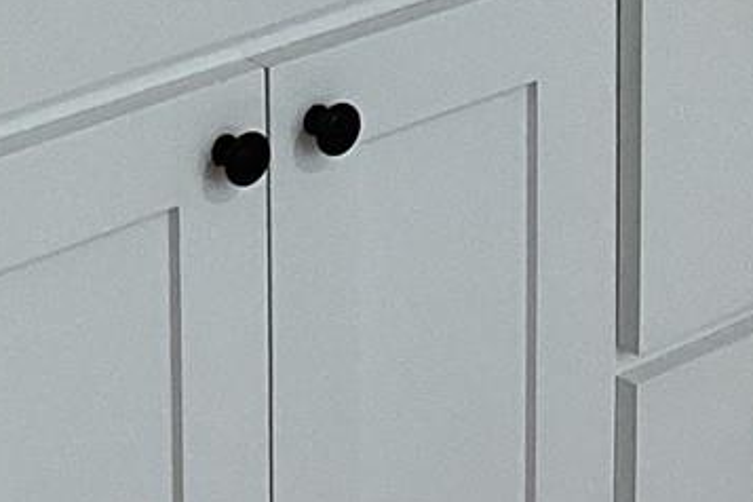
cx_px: 785
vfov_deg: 7.2
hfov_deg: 11.0
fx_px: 3869
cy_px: -451
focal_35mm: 185
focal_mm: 3.3
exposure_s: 1/60
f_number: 2.4
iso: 125
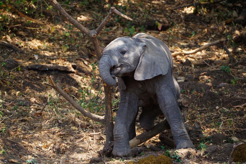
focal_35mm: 328
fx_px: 2244
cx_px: 123
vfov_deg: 4.2
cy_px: 82
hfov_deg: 6.3
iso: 640
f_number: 5.6
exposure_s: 1/400
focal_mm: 219
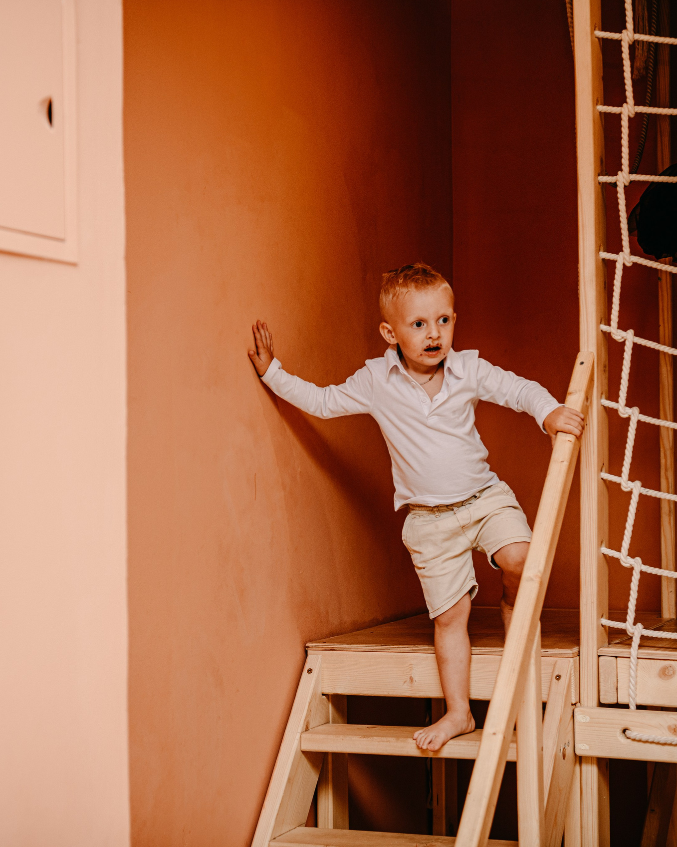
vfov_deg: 27.9
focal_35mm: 68
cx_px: 326
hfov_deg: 22.5
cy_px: 422
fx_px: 1703
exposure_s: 1/160
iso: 125
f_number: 3.2
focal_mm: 48
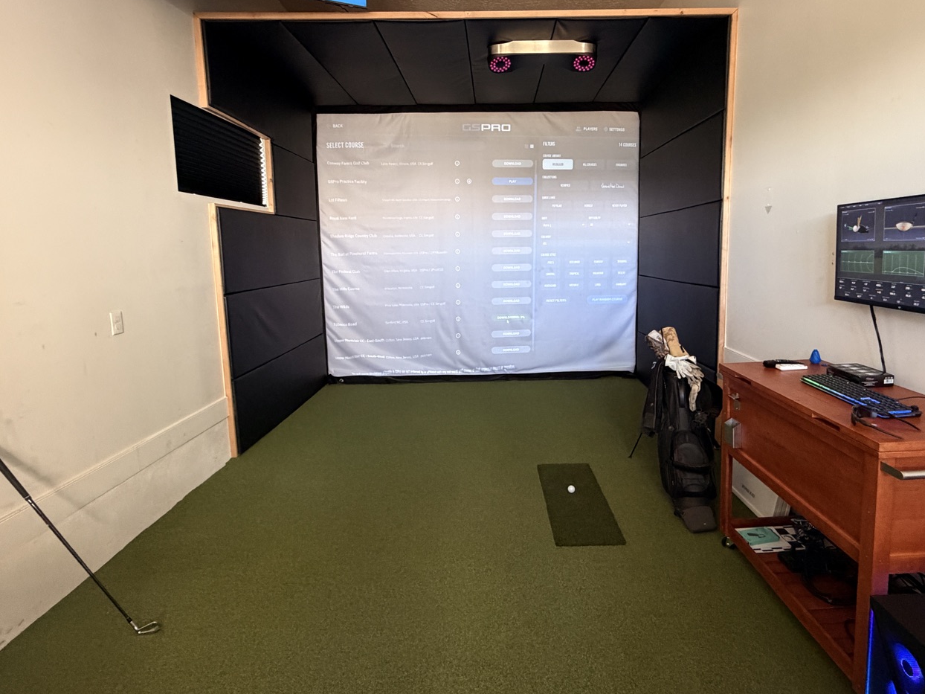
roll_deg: +1.6
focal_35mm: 18
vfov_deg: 71.3
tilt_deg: -6.5
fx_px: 481
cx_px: 500
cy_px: 301
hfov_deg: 87.6
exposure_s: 1/58
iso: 400
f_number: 2.2
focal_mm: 2.22
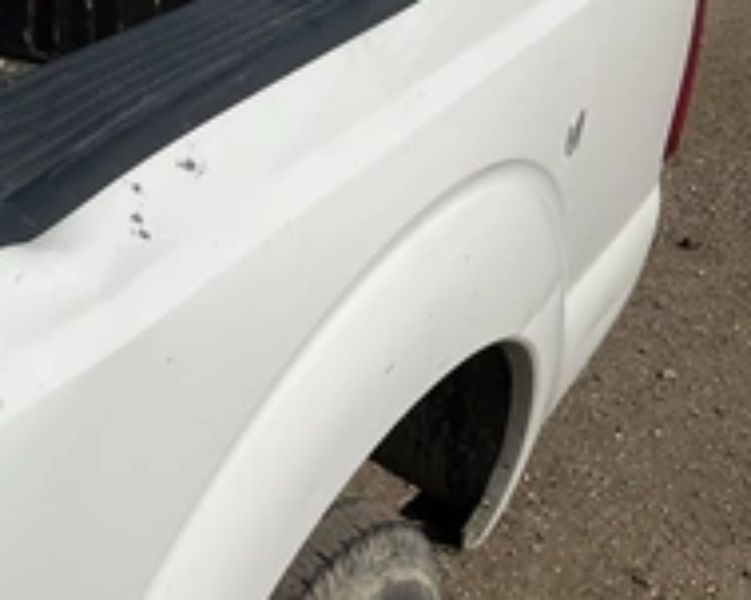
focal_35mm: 60
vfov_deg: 25.4
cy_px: 322
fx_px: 1333
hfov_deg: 29.1
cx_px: -28
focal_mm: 3
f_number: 1.8
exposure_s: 1/7407
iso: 25
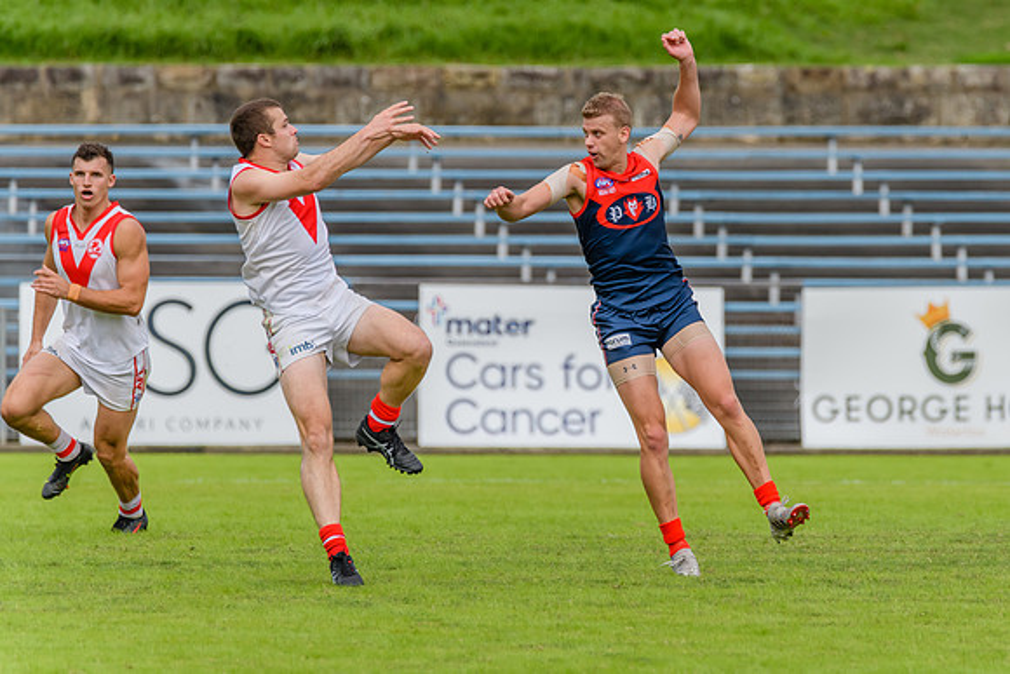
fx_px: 18733
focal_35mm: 668
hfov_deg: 3.1
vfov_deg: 2.1
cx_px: 613
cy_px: 265
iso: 800
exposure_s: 1/1600
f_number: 11
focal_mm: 550
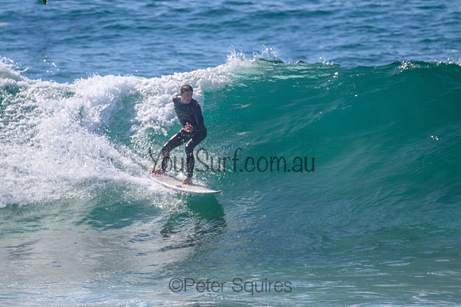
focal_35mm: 1111
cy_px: 100
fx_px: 14229
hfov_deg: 1.9
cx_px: 201
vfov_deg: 1.2
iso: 1000
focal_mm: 800
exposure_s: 1/2000
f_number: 11
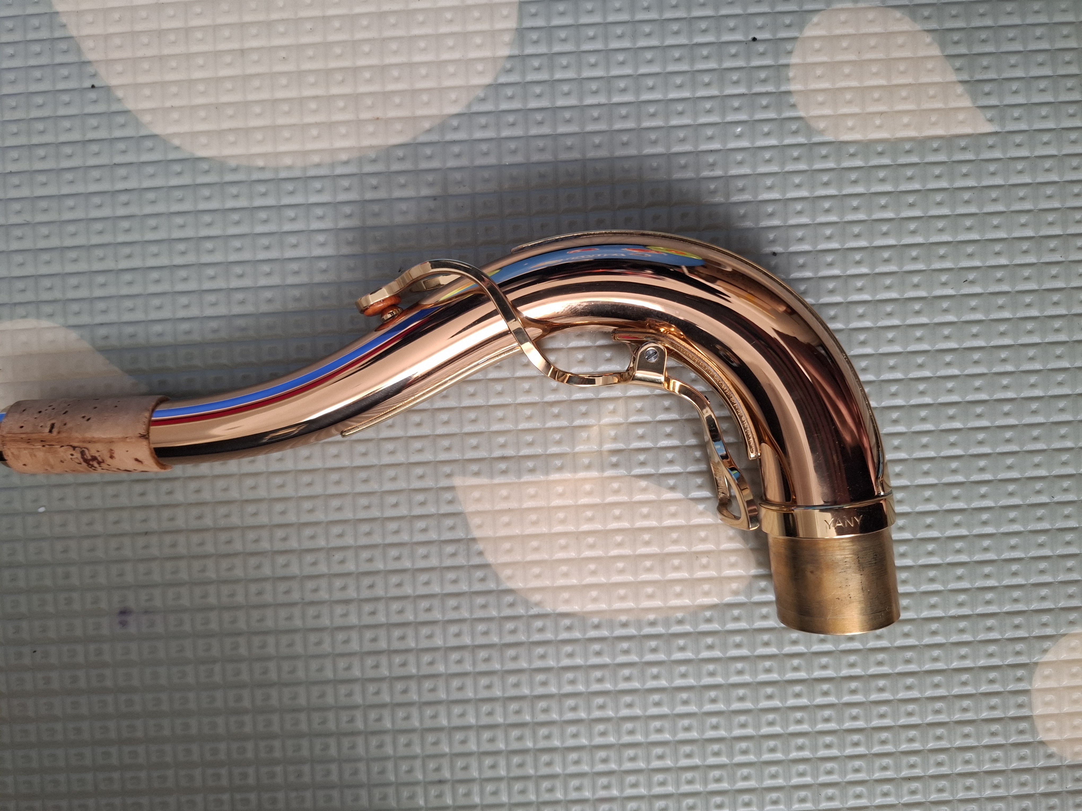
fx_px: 719
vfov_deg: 58.9
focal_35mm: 23
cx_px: 541
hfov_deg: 73.9
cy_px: 406
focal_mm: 5.54
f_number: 1.8
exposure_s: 1/120
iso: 160
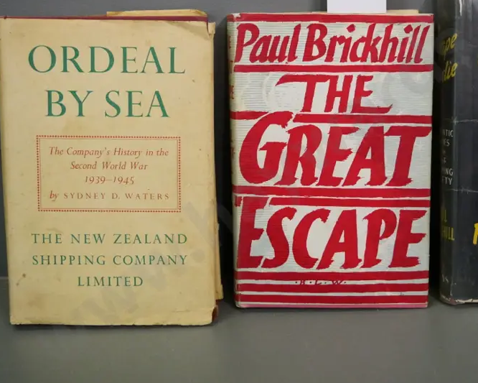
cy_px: 135
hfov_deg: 34.3
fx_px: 764
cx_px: 336
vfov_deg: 28.0
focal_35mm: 54
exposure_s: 1/250
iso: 3200
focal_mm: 18
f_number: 4
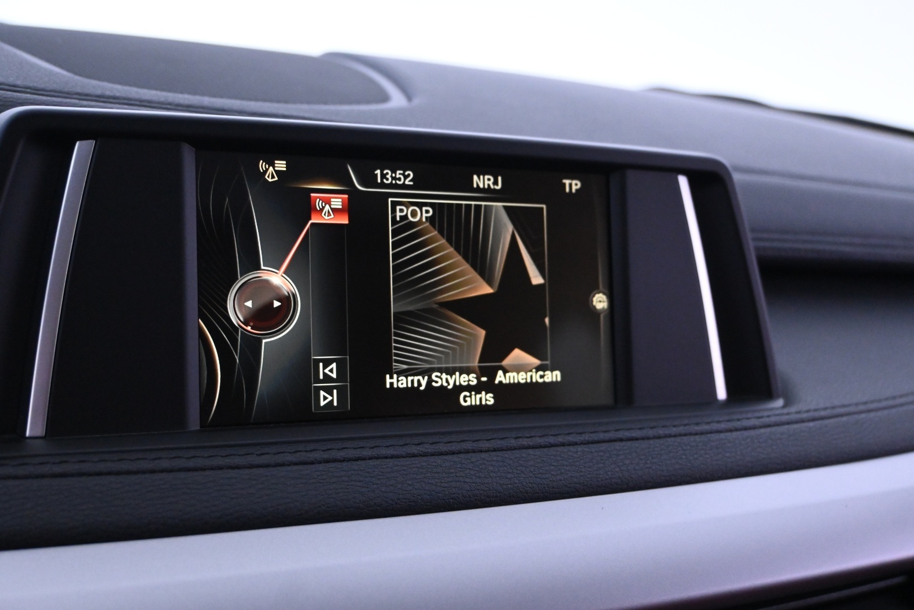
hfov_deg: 47.2
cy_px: 305
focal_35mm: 41
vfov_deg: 32.4
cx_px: 457
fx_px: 1047
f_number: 4.5
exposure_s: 1/40
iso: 4000
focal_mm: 27.5
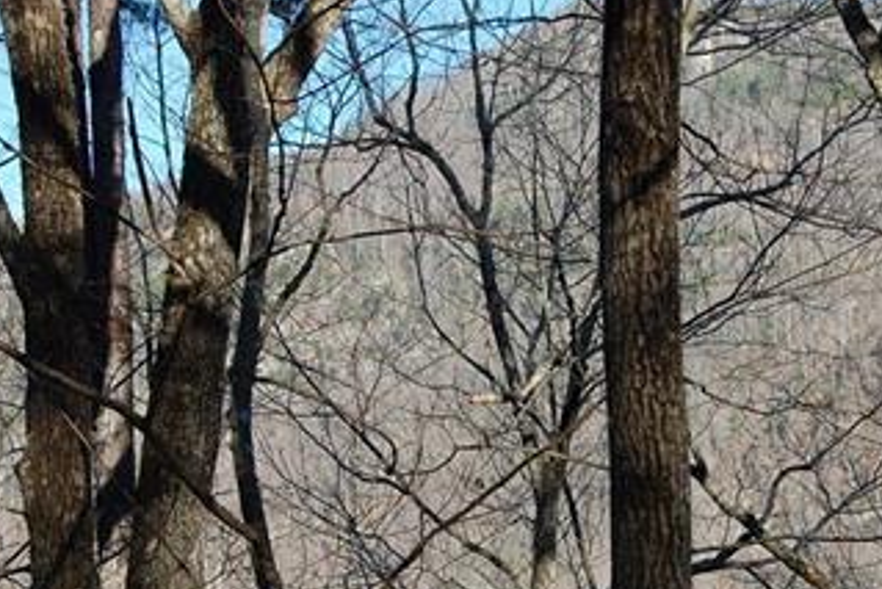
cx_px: 539
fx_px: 2794
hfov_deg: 17.9
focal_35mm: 114
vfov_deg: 12.0
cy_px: 506
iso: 200
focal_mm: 38
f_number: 7.1
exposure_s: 1/200
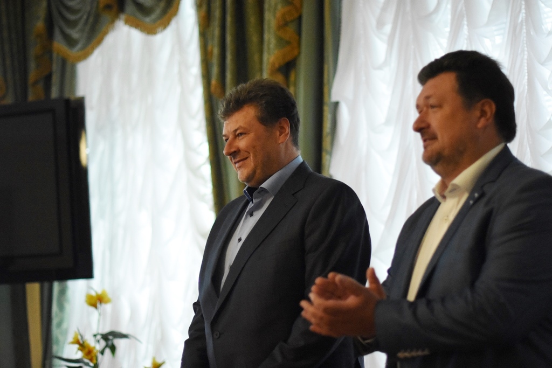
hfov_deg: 27.0
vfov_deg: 18.2
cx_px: 276
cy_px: 184
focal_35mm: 75
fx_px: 1150
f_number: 1.4
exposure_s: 1/3200
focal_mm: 50
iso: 6400
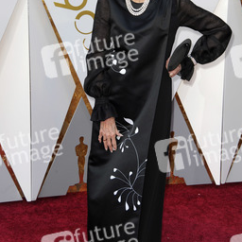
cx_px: 118
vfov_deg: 18.7
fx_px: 736
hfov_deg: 18.7
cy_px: 103
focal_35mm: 93
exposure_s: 1/200
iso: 800
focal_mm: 70
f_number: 8
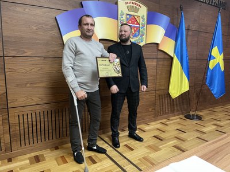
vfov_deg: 53.1
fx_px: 173
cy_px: 86
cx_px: 115
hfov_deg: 67.3
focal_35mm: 26
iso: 400
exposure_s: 1/60
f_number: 1.6
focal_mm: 4.2
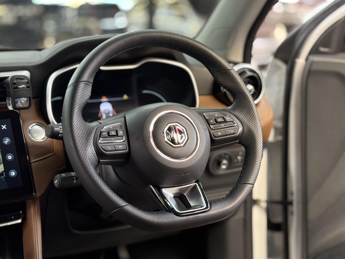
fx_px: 518
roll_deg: +1.1
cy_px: 130
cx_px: 172
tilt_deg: -10.8
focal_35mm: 52
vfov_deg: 28.0
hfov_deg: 36.8
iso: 160
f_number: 1.6
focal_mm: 5.96
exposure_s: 1/52
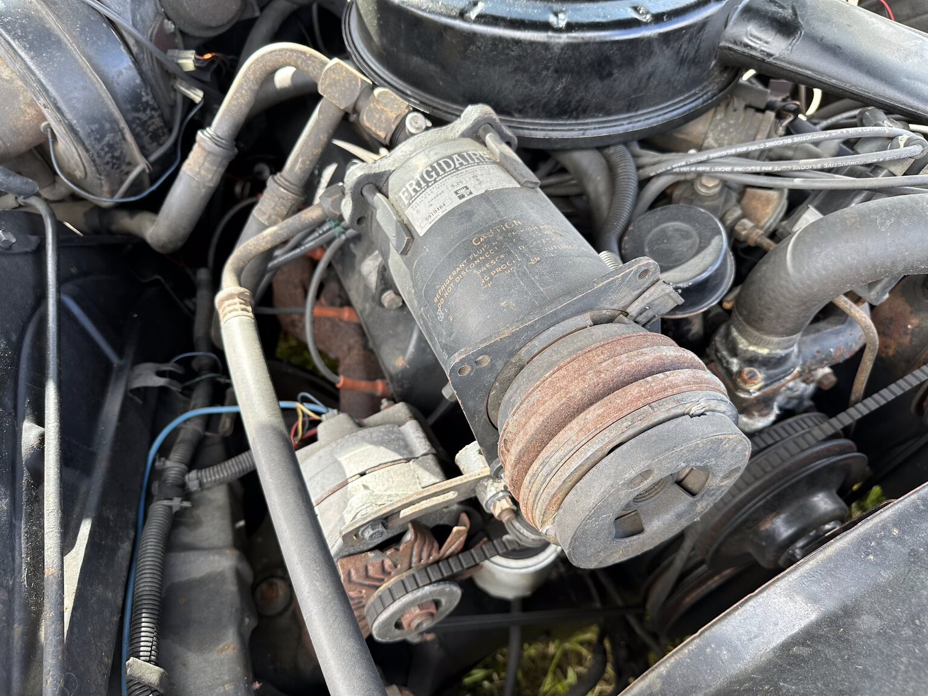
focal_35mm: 24
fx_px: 643
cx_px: 464
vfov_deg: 56.8
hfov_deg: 71.6
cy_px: 348
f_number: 1.78
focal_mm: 6.86
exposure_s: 1/127
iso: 64
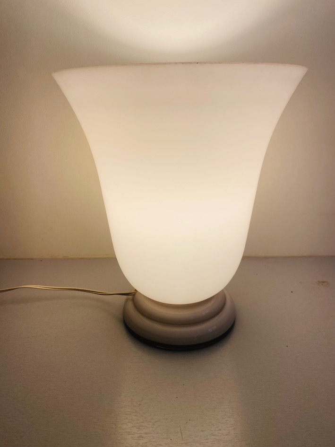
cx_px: 168
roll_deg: +0.9
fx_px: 335
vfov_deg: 67.3
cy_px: 224
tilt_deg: -19.7
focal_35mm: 26
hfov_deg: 53.1
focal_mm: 4.25
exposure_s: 1/268
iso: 32
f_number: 1.8
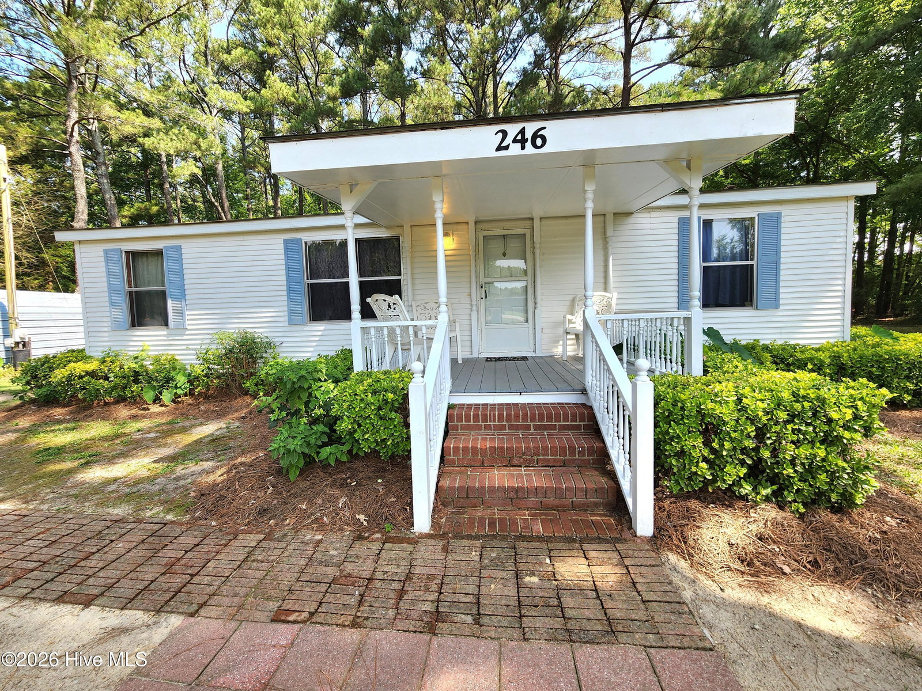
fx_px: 346
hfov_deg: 106.2
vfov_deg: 89.9
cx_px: 461
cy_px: 346
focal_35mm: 13
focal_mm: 2.2
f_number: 2.2
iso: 50
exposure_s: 1/385
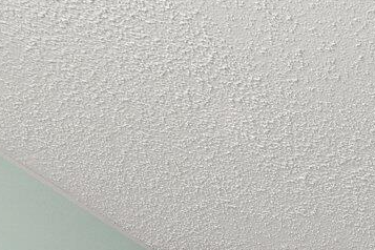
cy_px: 386
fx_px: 896
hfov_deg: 20.4
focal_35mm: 86
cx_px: 557
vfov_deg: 14.7
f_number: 8
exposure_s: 1
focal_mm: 10
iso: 400
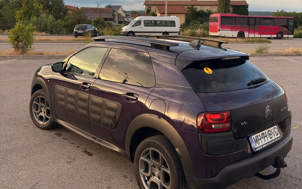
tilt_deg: -0.9
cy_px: 26
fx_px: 305
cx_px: 151
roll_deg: -0.9
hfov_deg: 52.7
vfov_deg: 33.0
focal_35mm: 37
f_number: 1.6
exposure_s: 1/281
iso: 32
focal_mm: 5.96
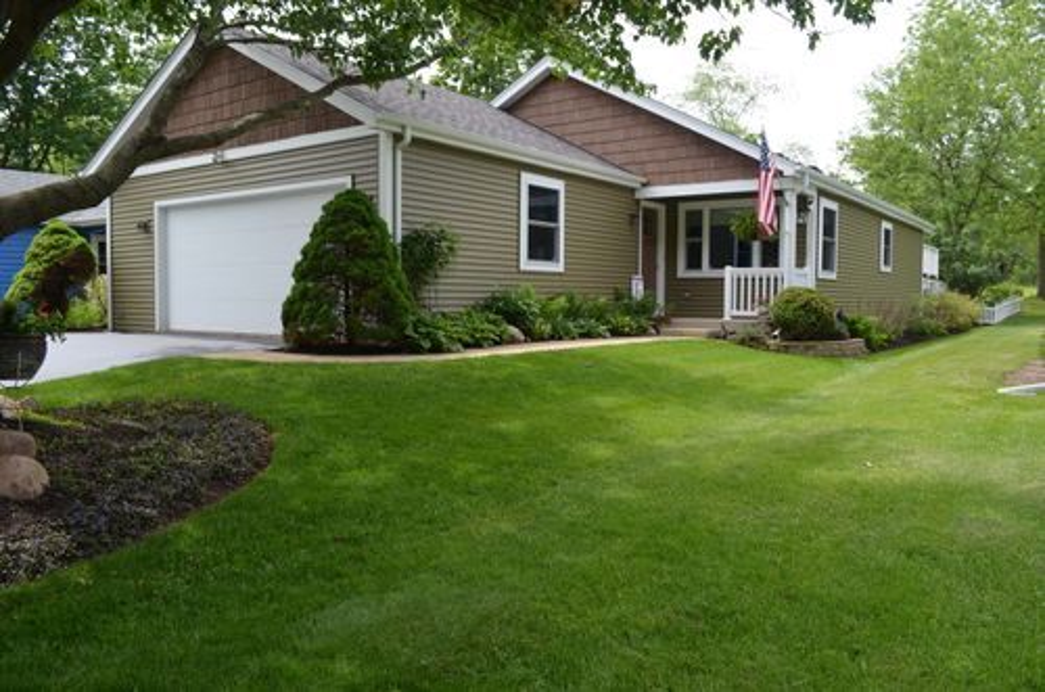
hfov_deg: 67.5
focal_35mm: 27
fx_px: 782
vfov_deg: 47.7
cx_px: 522
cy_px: 346
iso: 200
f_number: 7.1
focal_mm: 18
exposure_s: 1/200
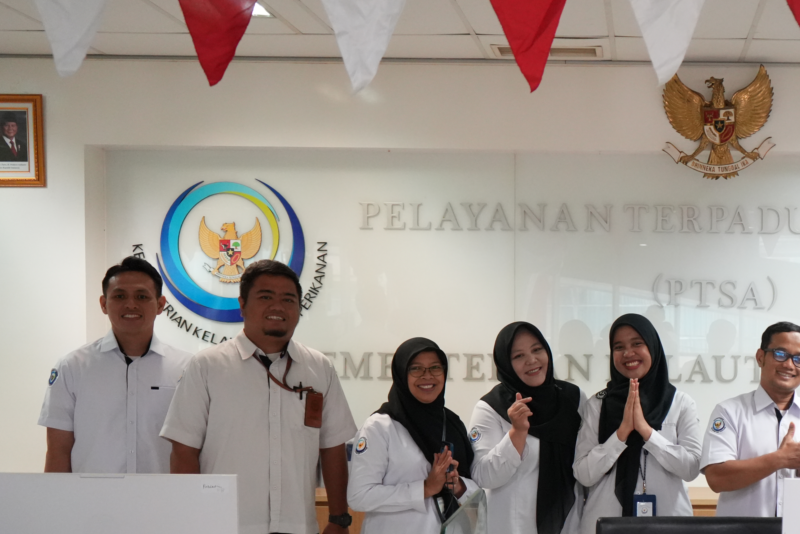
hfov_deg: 34.9
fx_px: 1222
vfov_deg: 24.5
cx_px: 662
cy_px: 370
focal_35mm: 55
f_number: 4
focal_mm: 32
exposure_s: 1/320
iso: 6400
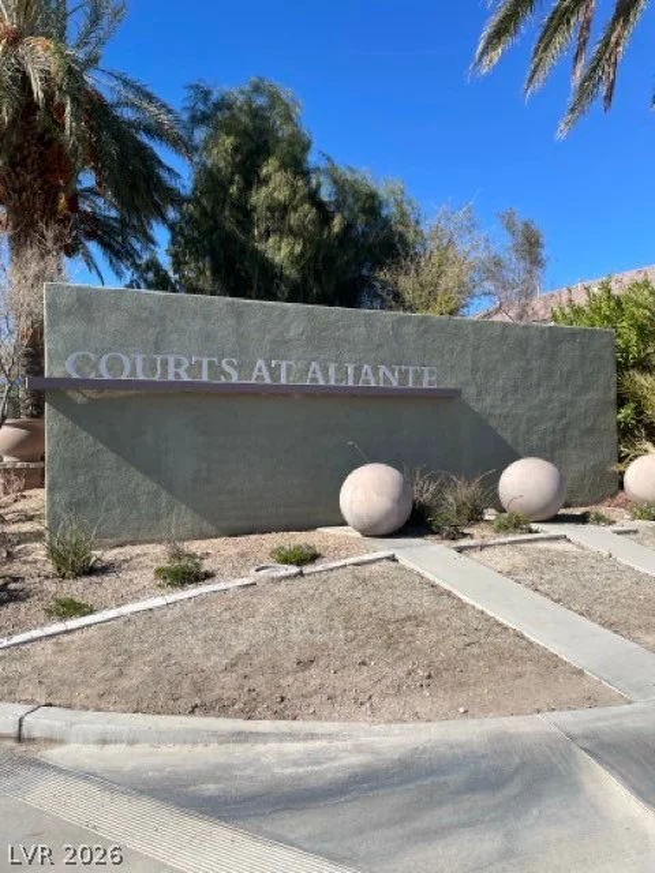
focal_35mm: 26
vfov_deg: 67.3
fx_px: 656
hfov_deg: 53.1
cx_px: 328
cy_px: 436
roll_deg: +0.7
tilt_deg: +2.8
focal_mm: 4.2
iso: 32
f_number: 1.6
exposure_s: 1/3509
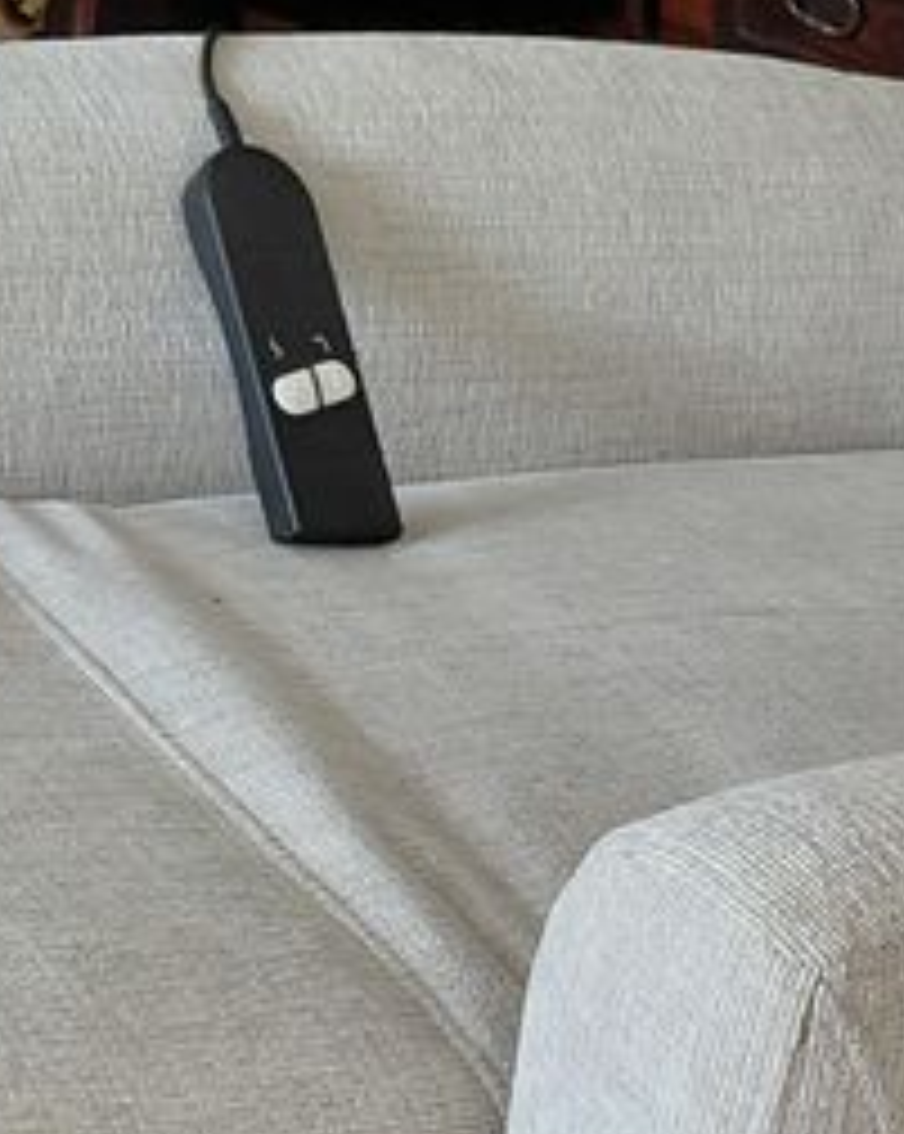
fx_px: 3250
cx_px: 742
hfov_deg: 15.7
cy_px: 878
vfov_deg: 19.6
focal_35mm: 97
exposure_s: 1/60
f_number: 1.8
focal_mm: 4.69
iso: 250
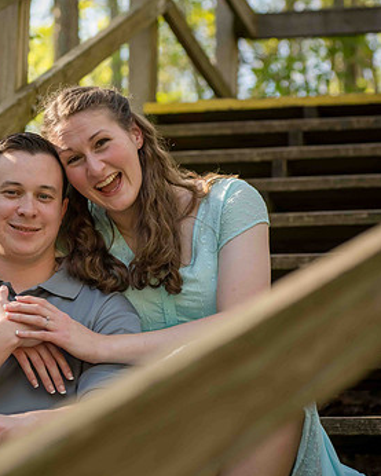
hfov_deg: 12.2
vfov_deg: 15.3
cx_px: 72
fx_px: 1775
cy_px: 217
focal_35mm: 126
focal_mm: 80
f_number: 4.5
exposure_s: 1/500
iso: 800
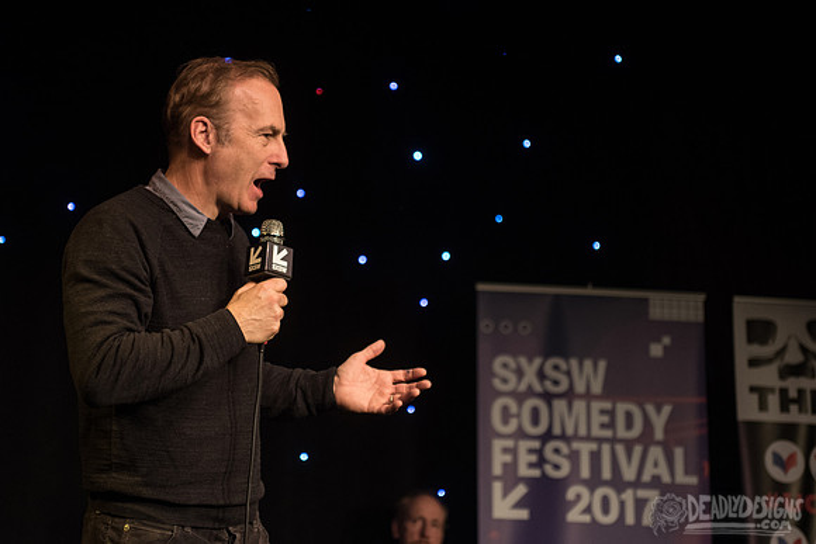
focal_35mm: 84
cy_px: 217
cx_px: 326
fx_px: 1906
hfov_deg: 24.1
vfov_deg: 16.2
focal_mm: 70
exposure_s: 1/400
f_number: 3.2
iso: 2000
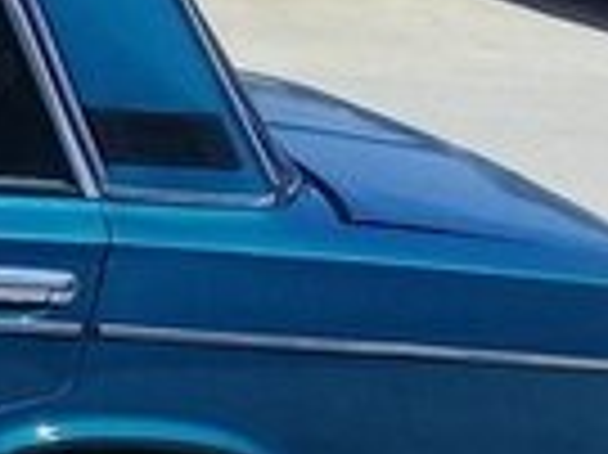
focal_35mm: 152
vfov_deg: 9.5
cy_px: 636
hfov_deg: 11.6
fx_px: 2667
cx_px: -640
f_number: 2.2
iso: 50
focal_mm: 3.3
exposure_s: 1/1715
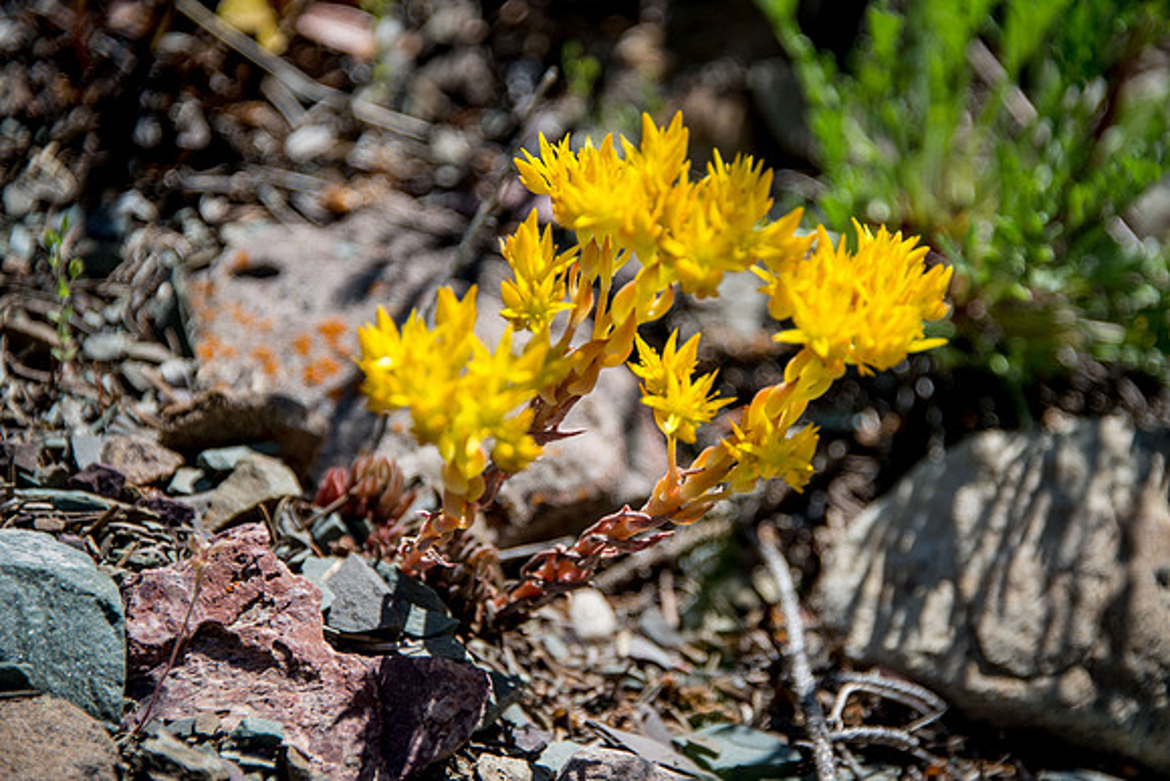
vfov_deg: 3.8
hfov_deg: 5.8
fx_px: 11641
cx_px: 675
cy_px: 424
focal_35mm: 358
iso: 200
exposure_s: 1/800
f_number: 5.6
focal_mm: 300
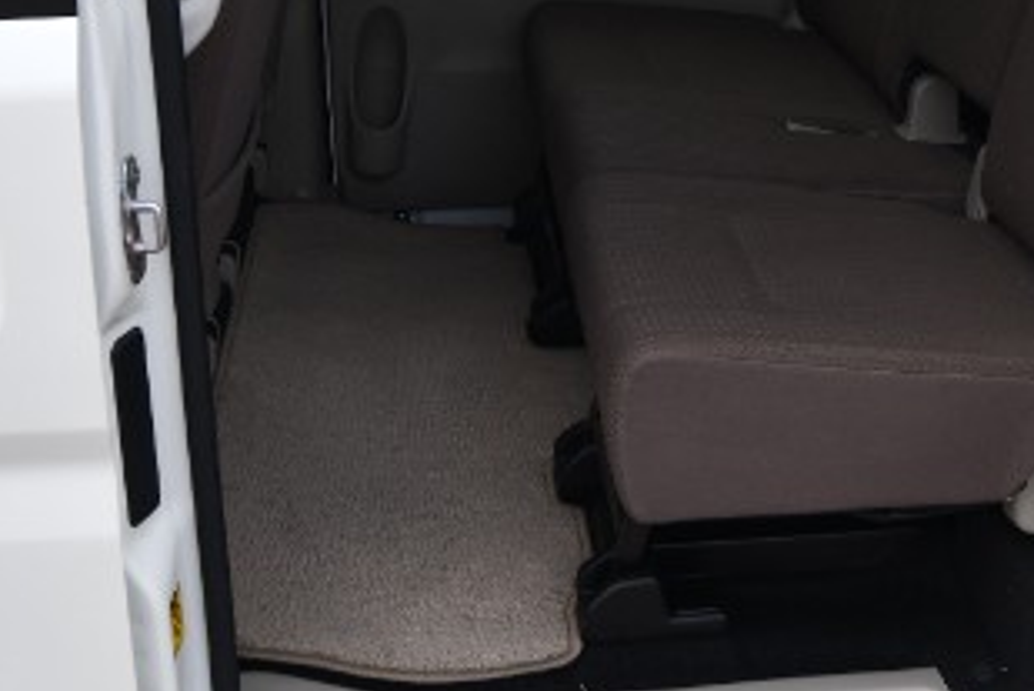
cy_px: 18
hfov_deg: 40.3
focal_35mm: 49
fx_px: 1408
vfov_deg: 26.3
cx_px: 554
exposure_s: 1/250
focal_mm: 13
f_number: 6.3
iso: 200
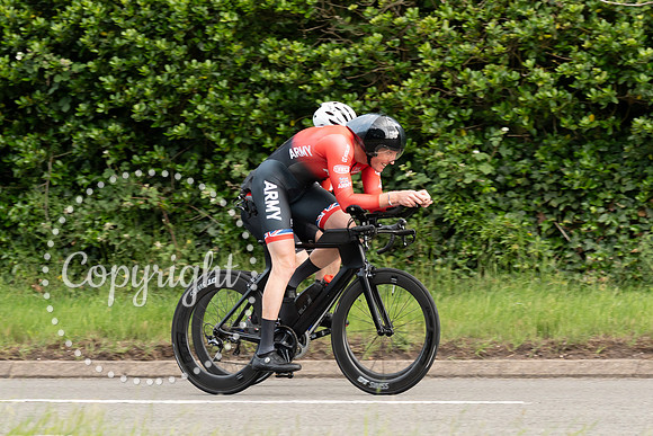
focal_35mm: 211
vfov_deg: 6.5
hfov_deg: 9.7
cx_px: 306
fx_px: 3832
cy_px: 275
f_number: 4
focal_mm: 106
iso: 640
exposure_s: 1/1000
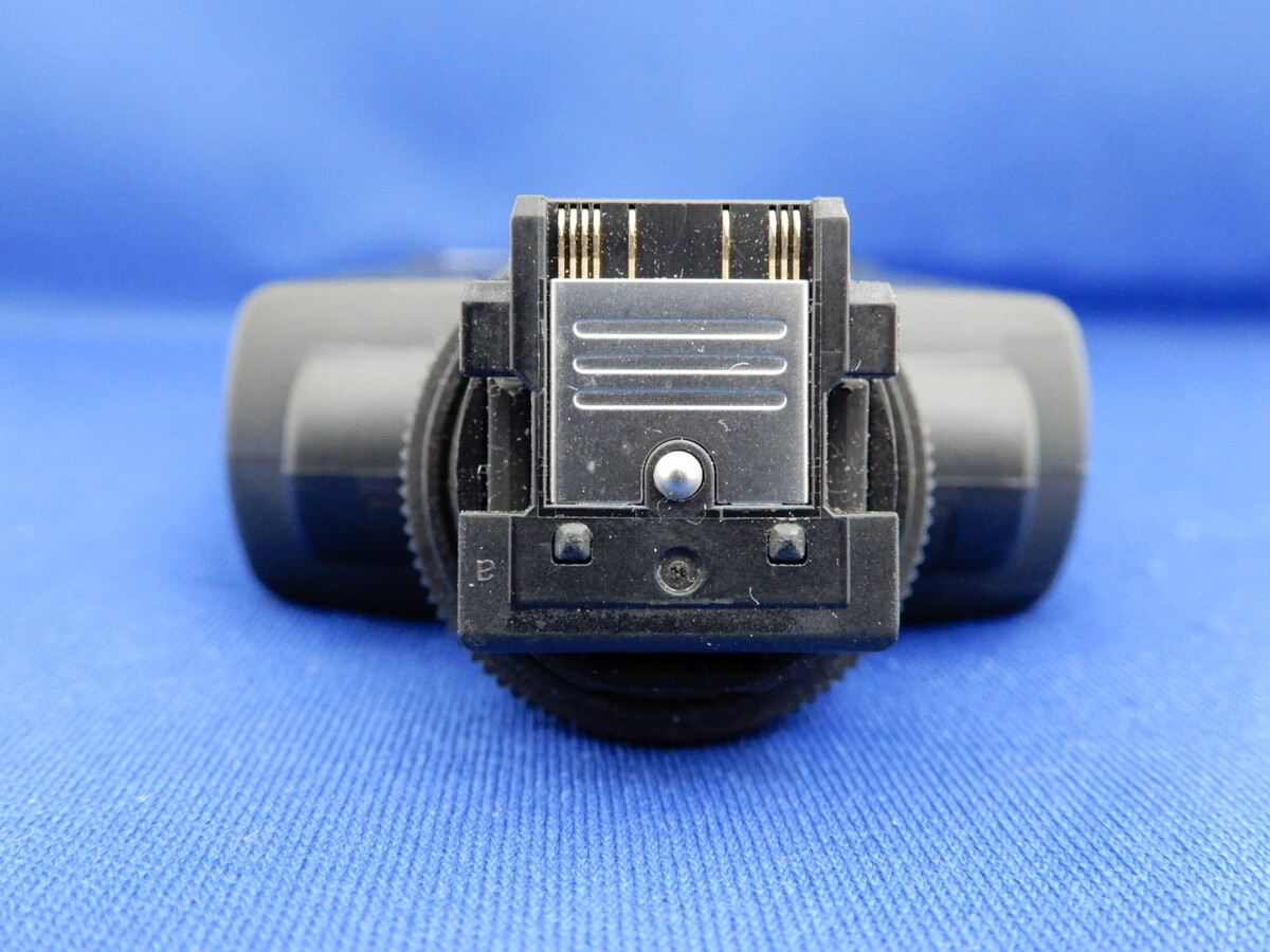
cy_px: 476
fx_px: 1284
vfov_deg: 40.7
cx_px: 635
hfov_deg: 52.6
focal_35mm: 35
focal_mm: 6.2
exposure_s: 1/15
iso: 800
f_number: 4
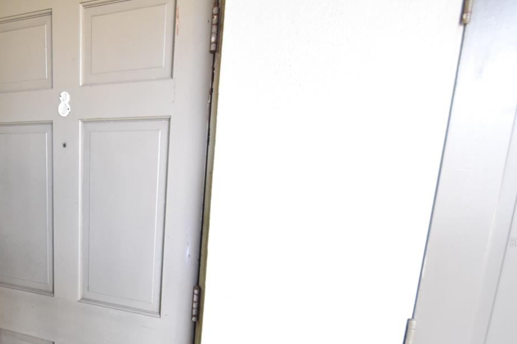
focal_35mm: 26
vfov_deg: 48.3
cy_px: 242
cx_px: 111
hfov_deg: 64.0
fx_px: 373
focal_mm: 10
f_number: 3.5
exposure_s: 1/60
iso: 1000
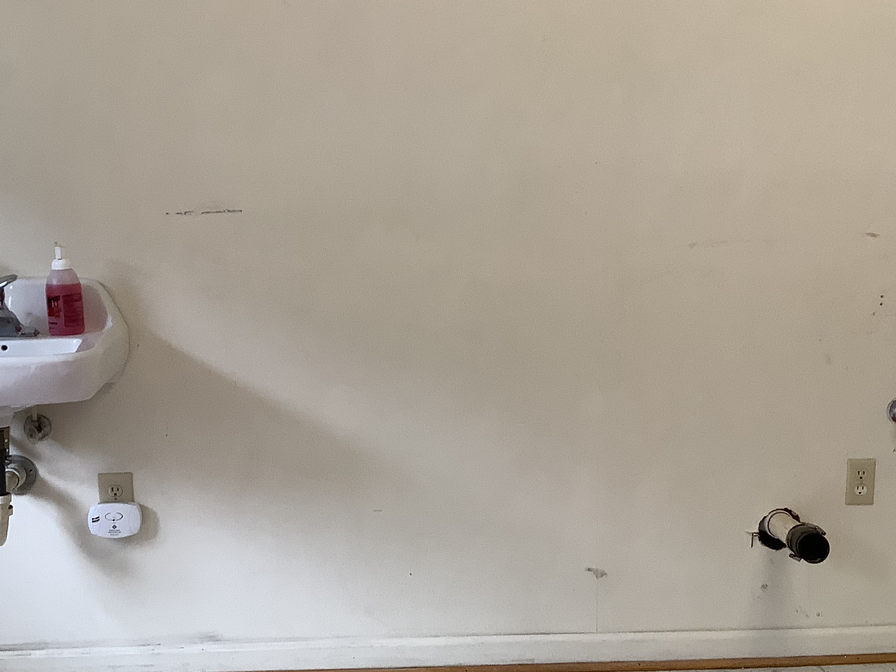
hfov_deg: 37.4
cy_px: 325
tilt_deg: -9.9
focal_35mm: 51
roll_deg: +0.6
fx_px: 1320
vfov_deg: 28.6
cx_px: 393
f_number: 2.4
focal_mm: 3.3
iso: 64
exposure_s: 1/50
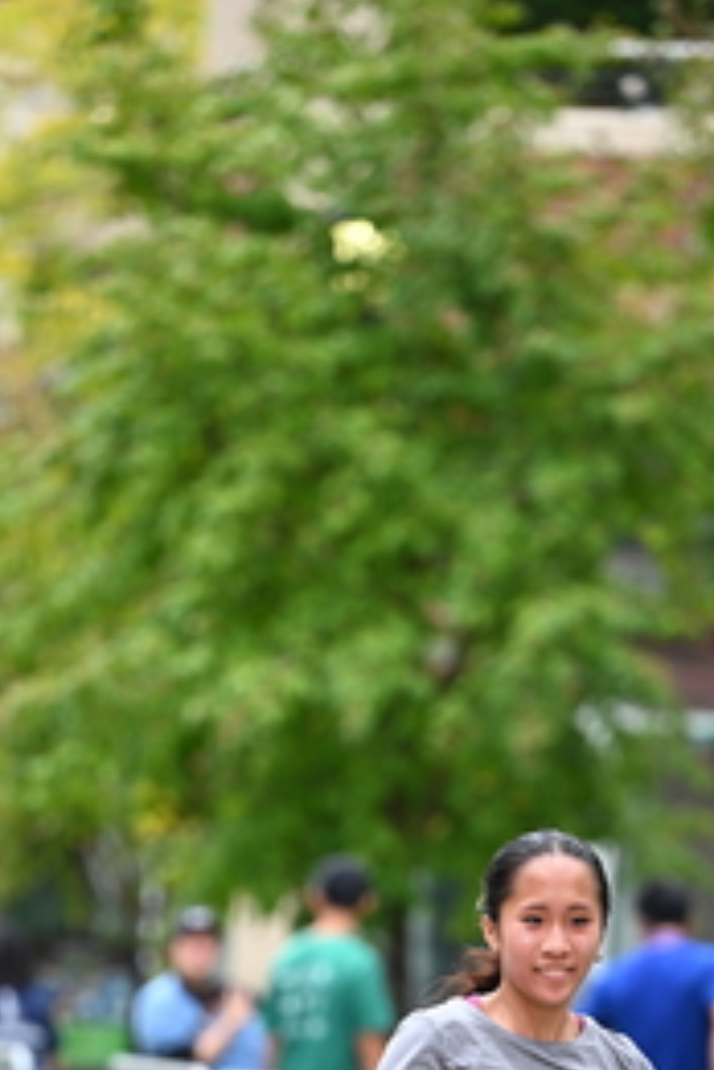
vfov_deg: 6.1
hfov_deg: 4.1
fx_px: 10025
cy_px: 902
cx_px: 458
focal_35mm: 337
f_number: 2.8
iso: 640
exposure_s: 1/1600
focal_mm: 160
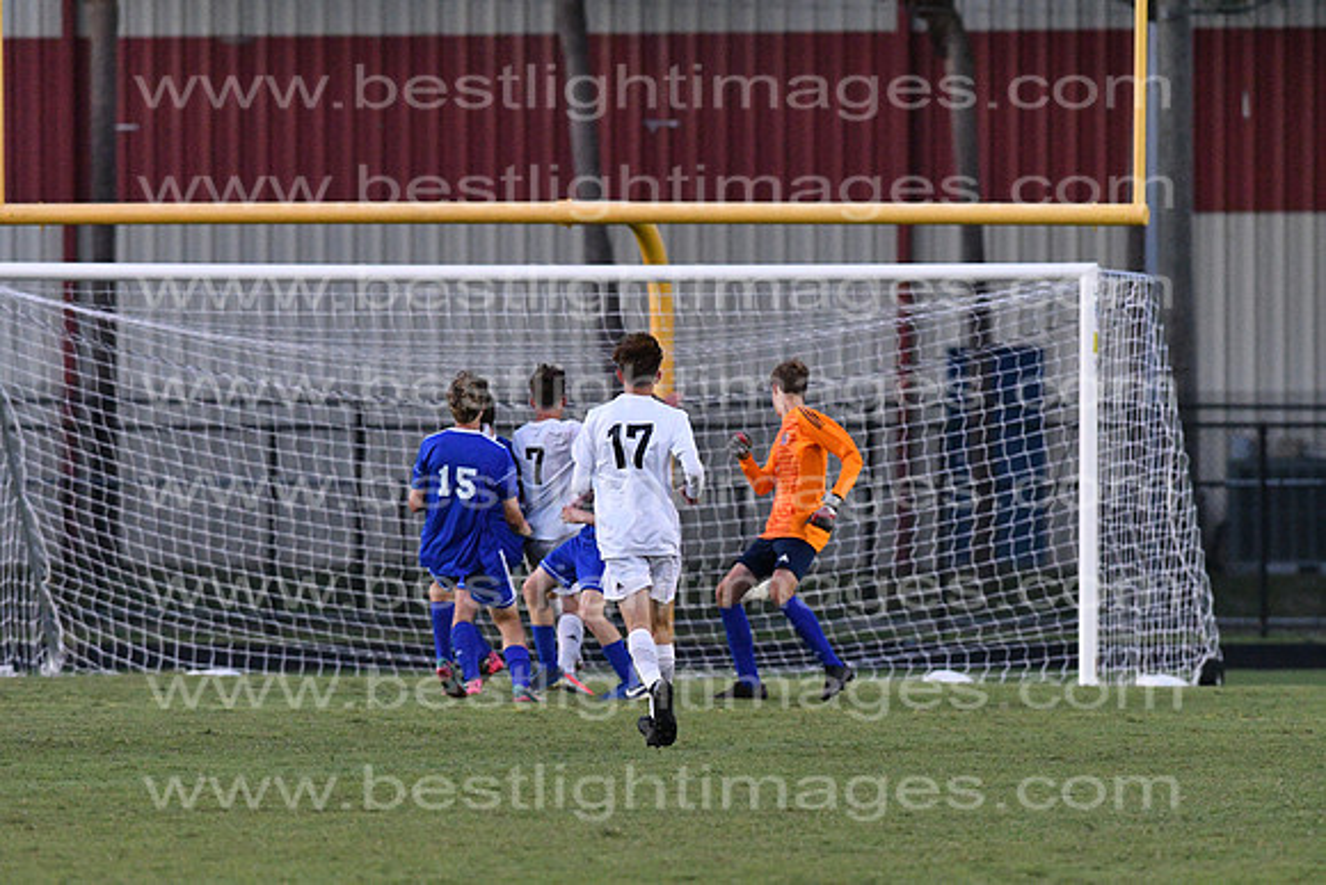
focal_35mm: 450
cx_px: 663
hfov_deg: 4.6
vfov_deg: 3.1
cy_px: 442
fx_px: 16578
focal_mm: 300
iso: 8000
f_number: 4
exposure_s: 1/800
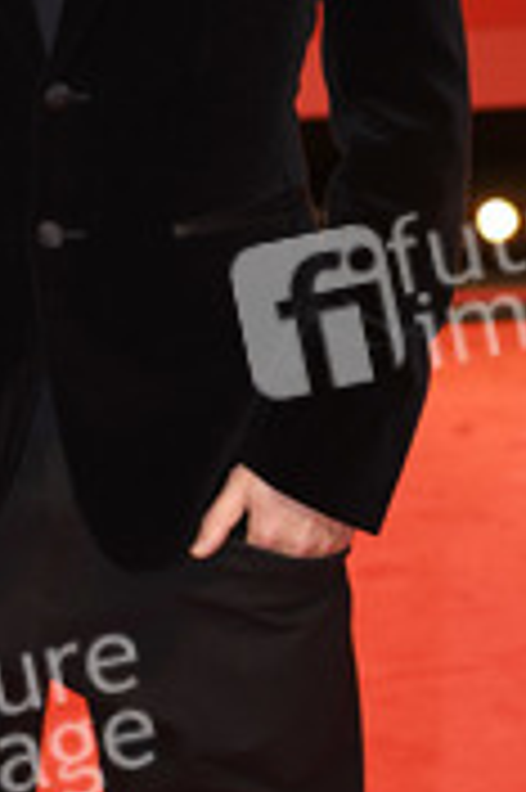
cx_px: 54
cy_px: 68
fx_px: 3491
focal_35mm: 159
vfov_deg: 12.8
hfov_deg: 8.6
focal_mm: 70
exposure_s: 1/320
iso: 800
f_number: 3.5
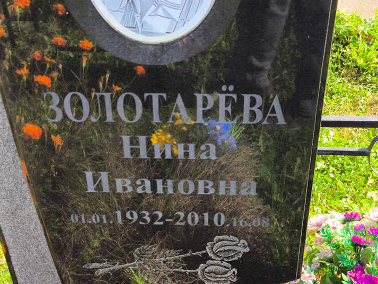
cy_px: 148
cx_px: 184
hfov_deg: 34.3
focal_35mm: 56
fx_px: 612
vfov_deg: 26.1
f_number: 1.7
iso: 50
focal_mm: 4.71
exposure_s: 1/215
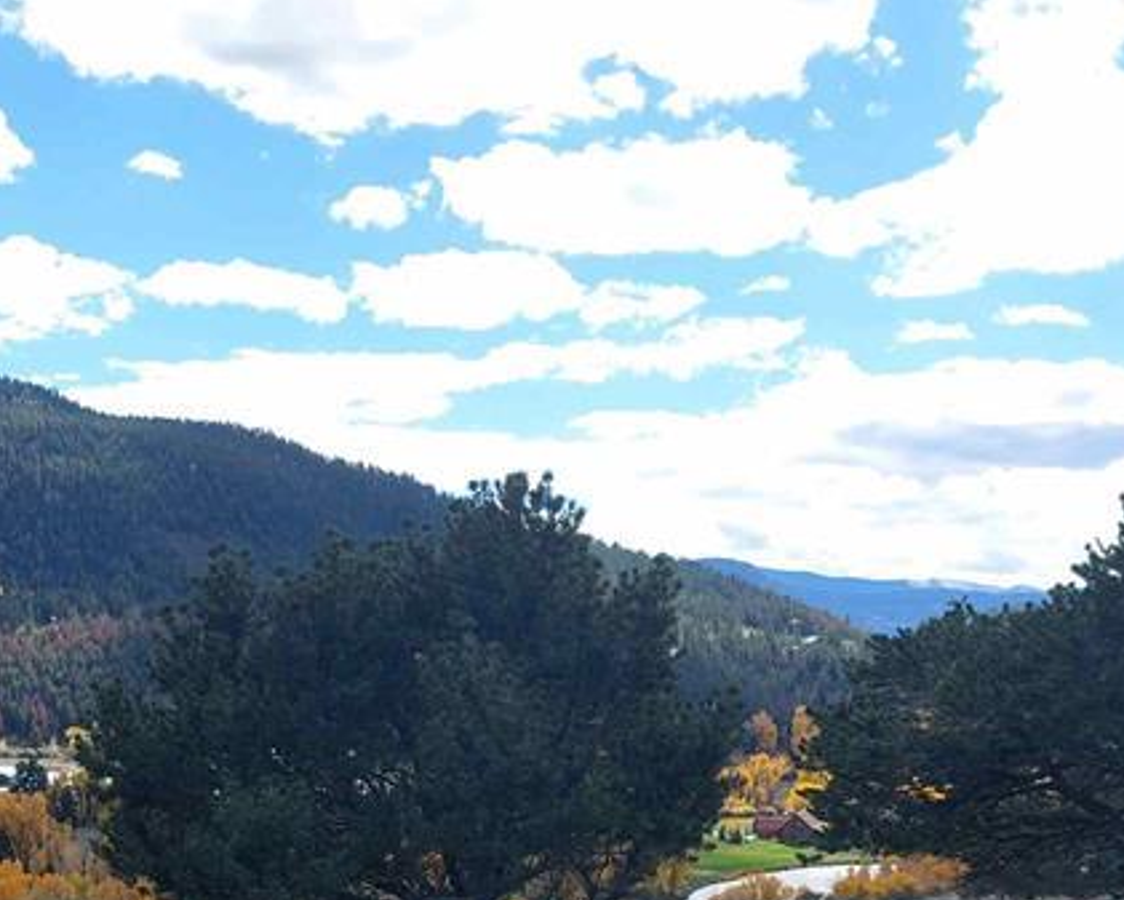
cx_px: 294
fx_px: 1897
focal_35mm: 57
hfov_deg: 32.4
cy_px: 937
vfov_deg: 25.2
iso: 40
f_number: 1.8
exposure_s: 1/1279
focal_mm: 5.23
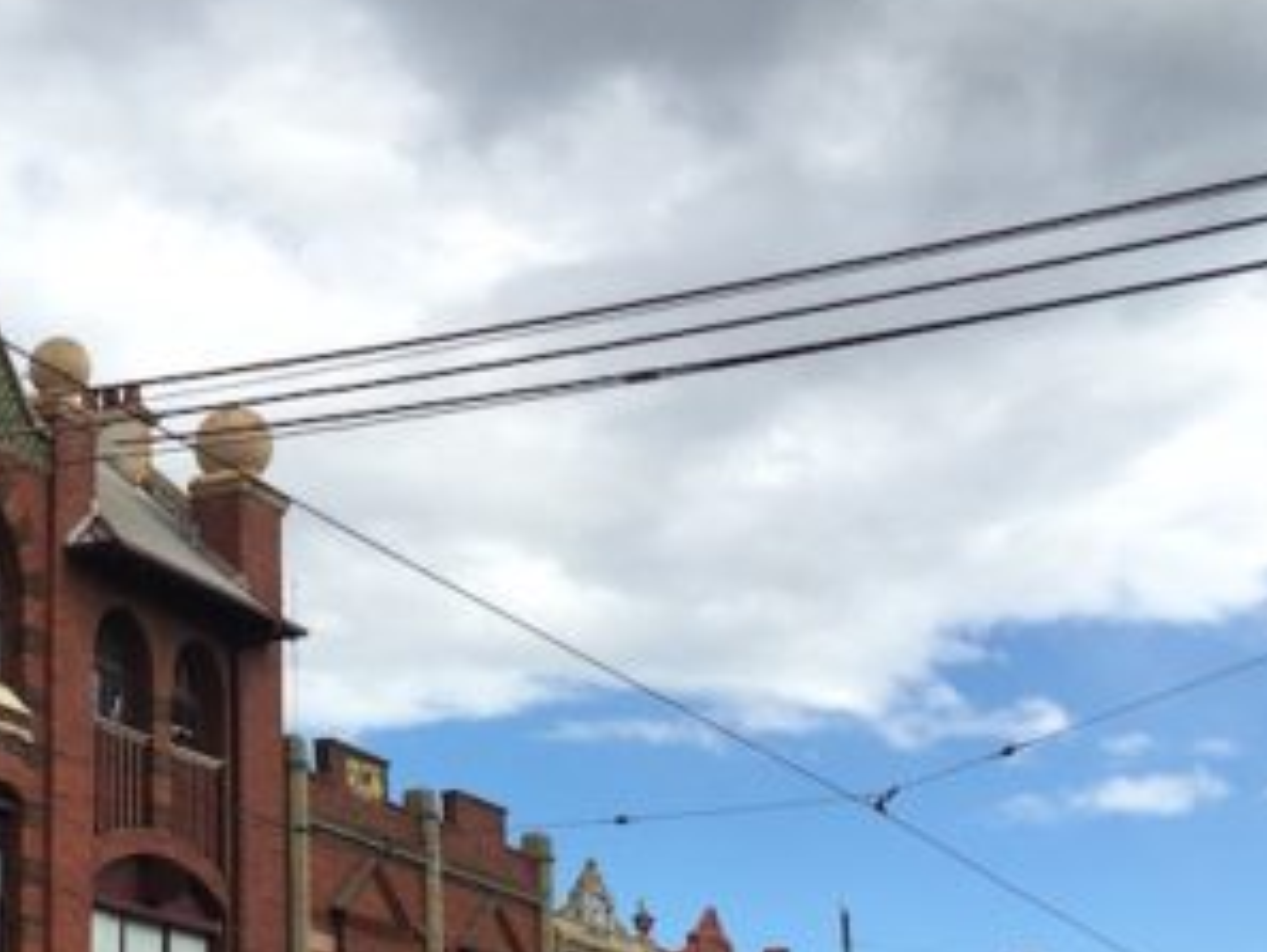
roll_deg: -0.6
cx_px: -68
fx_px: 2746
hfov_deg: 24.5
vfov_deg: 19.1
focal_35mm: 75
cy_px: 961
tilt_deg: +8.2
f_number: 2.2
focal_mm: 4.15
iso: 25
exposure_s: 1/1326
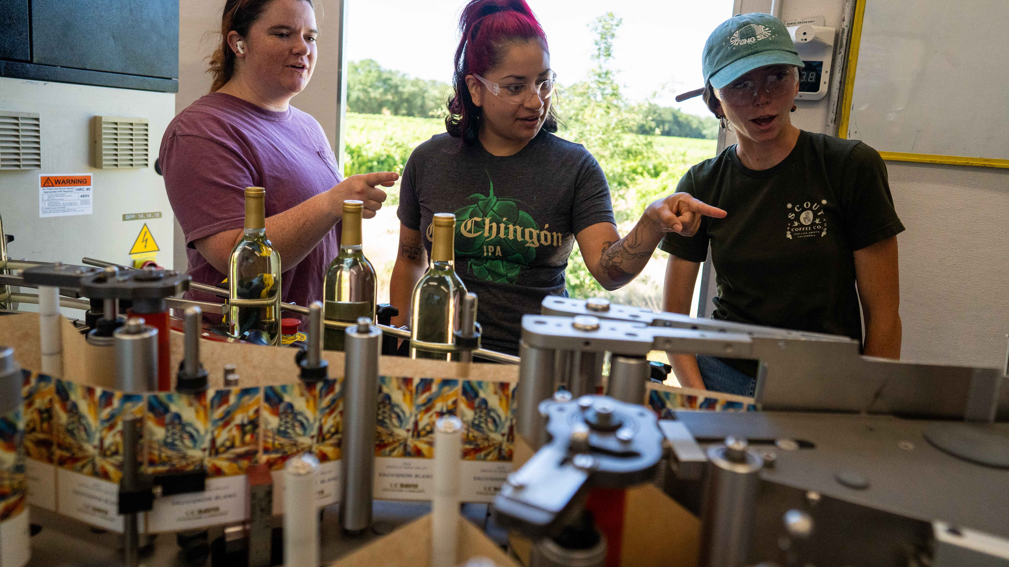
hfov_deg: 71.9
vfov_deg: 44.2
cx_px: 508
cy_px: 231
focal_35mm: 26
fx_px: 696
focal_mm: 24
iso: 3200
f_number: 3.2
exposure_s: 1/4000
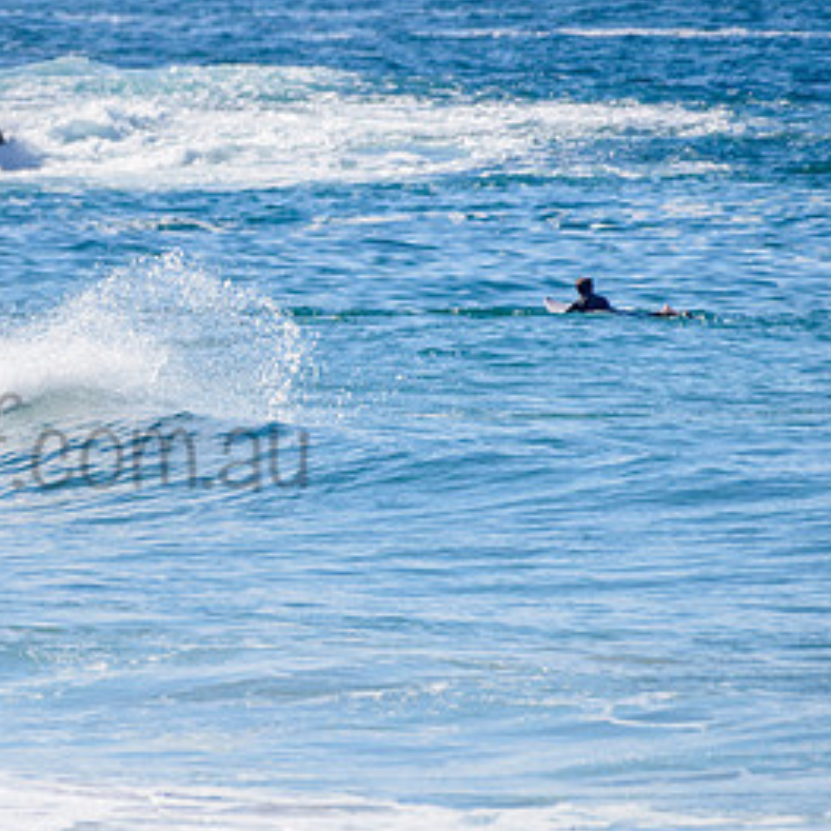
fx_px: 31207
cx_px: -143
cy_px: 400
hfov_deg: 1.5
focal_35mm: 1149
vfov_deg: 1.5
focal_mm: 500
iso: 500
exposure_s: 1/8000
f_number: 5.6
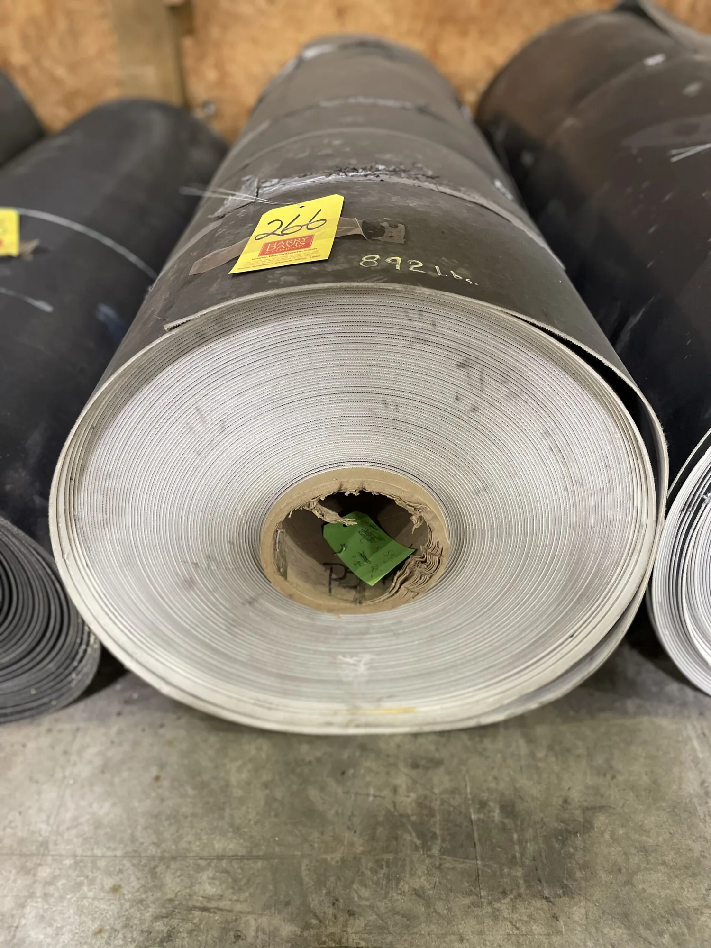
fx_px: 712
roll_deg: +0.1
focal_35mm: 26
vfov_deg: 67.3
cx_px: 356
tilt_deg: -35.8
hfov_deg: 53.1
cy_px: 474
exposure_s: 1/60
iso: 320
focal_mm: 4.2
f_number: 1.6
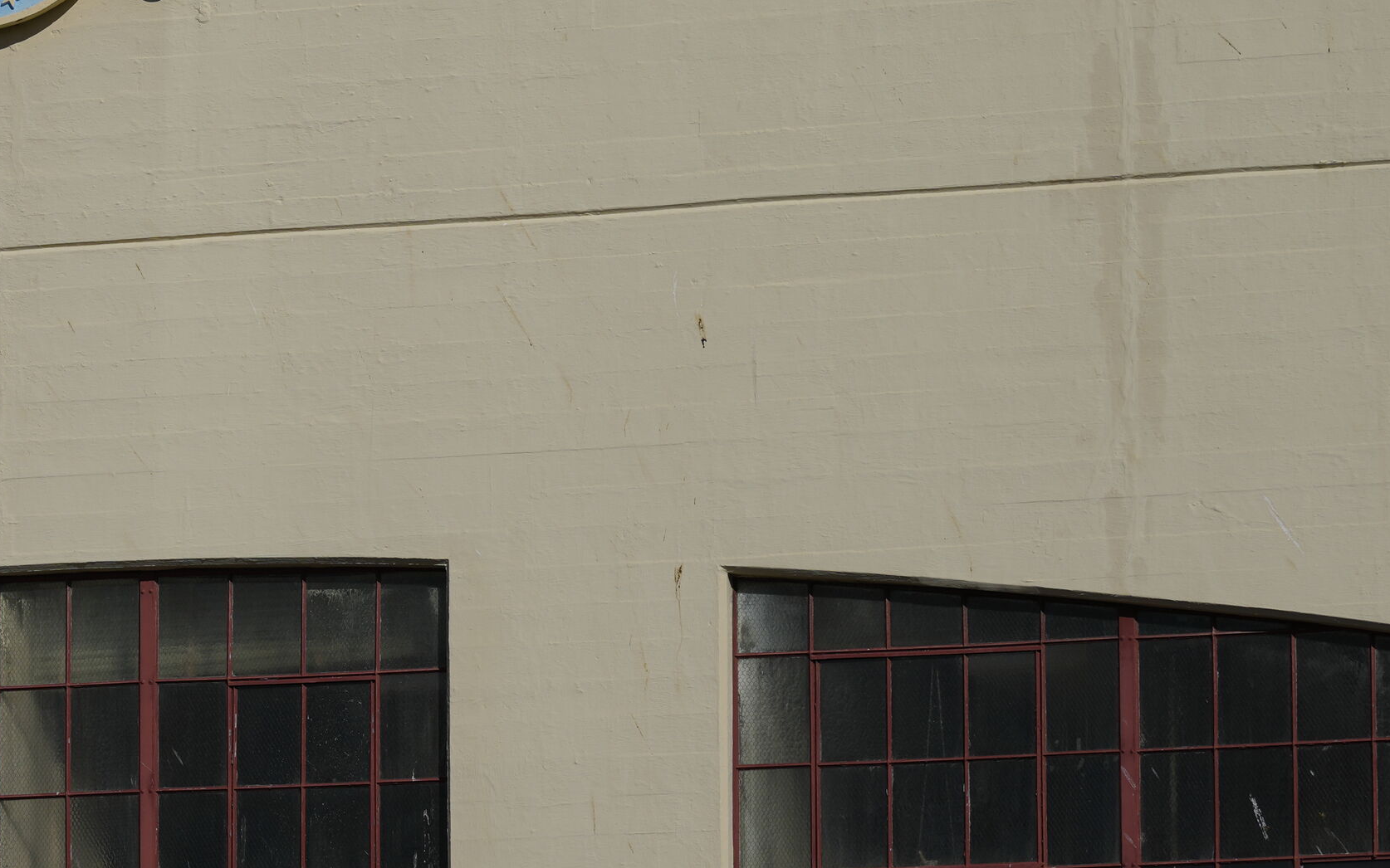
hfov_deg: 7.9
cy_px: 6
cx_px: -156
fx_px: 9962
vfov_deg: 5.0
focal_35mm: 263
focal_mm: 100
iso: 100
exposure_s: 1/2500
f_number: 4.5
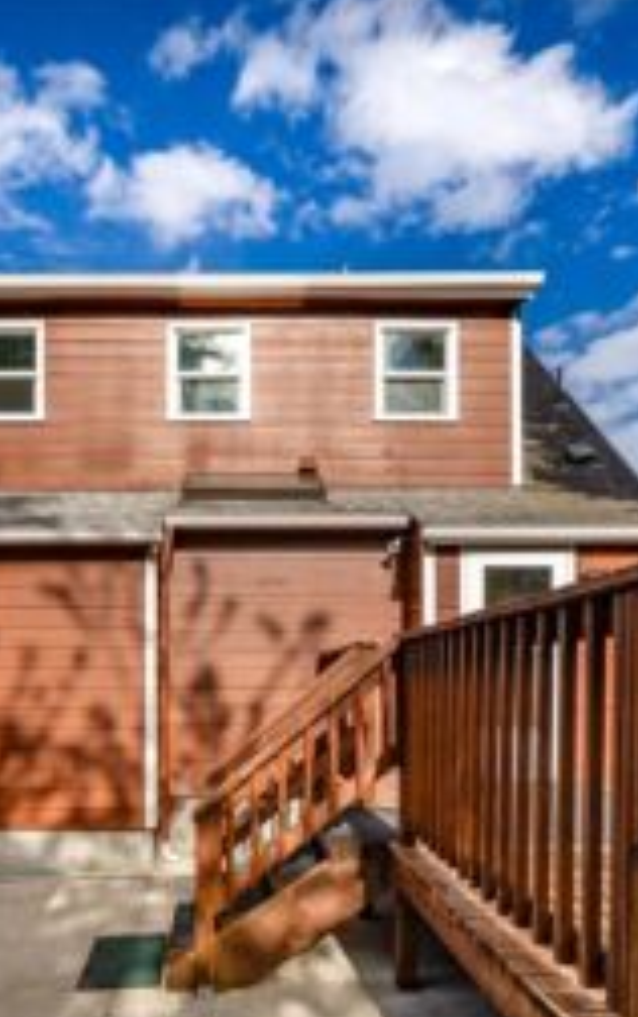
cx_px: 186
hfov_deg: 55.5
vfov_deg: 82.2
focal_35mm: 21
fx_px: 583
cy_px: 523
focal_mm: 13
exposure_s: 1/250
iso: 80
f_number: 7.1
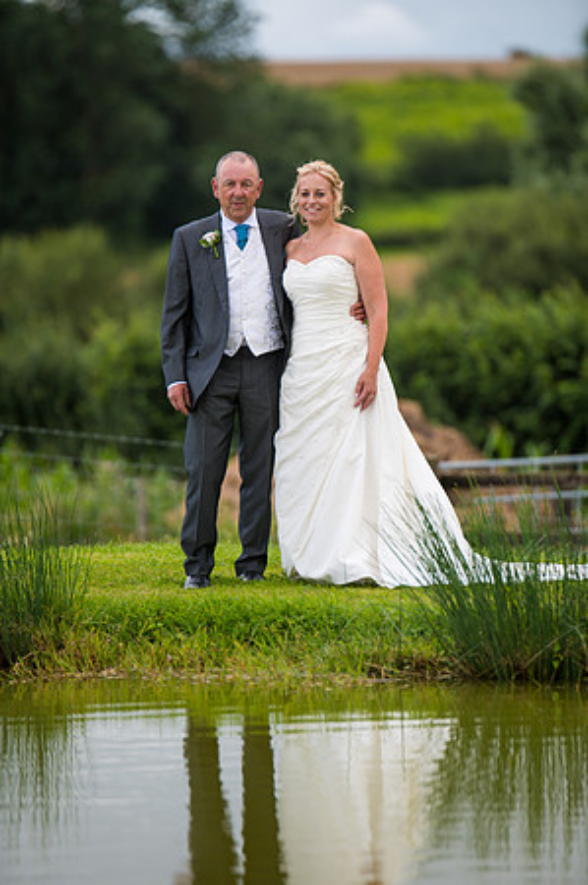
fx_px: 7366
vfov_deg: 6.9
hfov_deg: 4.6
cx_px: 294
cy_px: 442
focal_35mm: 300
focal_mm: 300
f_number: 4
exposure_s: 1/1250
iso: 400
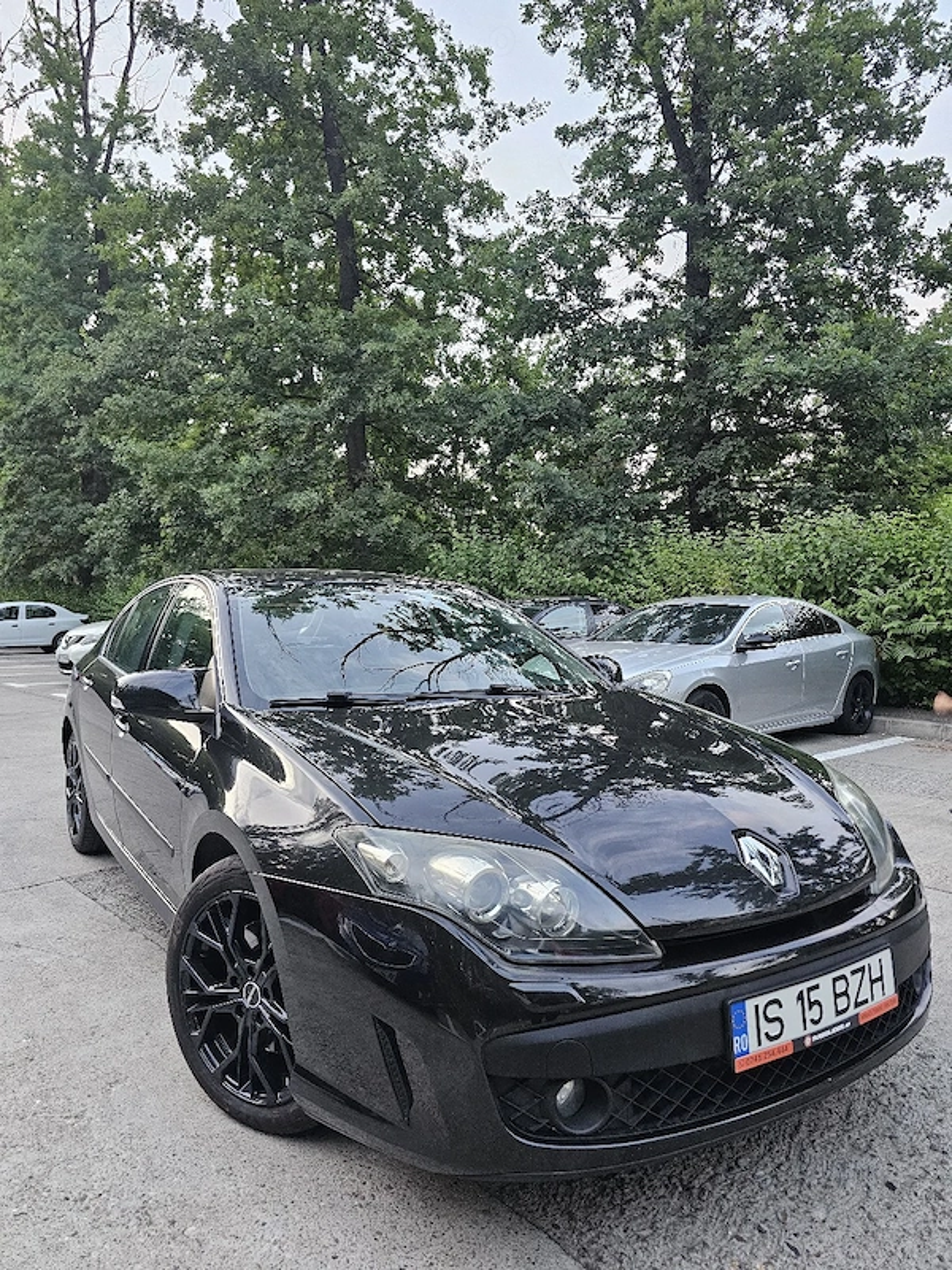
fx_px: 843
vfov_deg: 73.9
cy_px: 635
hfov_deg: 58.9
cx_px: 476
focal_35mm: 23
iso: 500
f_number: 1.7
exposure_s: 1/101
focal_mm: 6.3
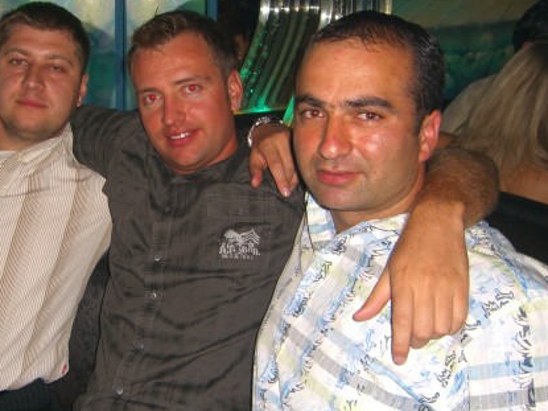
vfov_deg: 26.5
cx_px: 181
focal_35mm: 55
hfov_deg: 34.6
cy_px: 214
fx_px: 870
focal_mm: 7.9
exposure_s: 1/60
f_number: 2.8
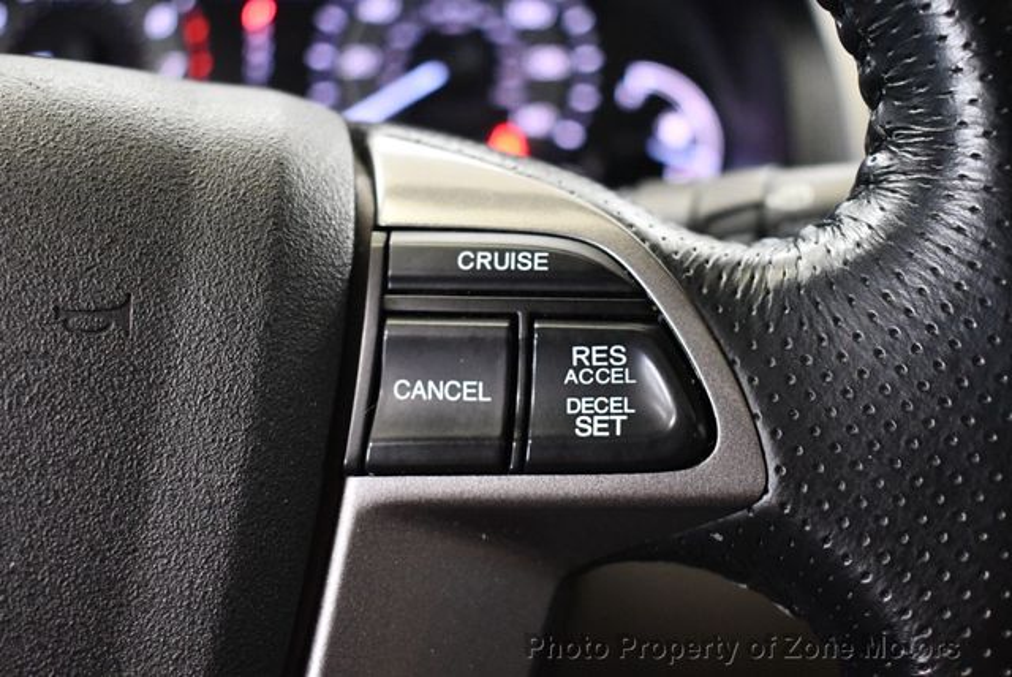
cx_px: 506
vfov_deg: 27.0
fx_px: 1407
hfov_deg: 39.6
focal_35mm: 50
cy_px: 338
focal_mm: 25
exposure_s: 1/60
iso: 4500
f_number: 4
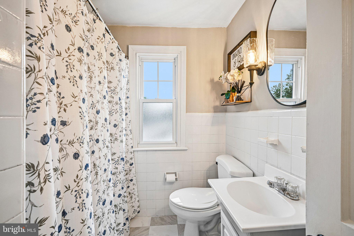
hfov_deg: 96.7
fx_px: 157
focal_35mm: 16
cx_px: 177
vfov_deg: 73.7
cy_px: 118
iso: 800
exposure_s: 1/50
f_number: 8
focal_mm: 16
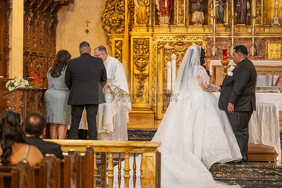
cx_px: 141
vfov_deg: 10.2
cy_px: 94
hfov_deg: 15.2
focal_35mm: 135
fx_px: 1058
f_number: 2.8
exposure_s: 1/160
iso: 2000
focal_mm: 135
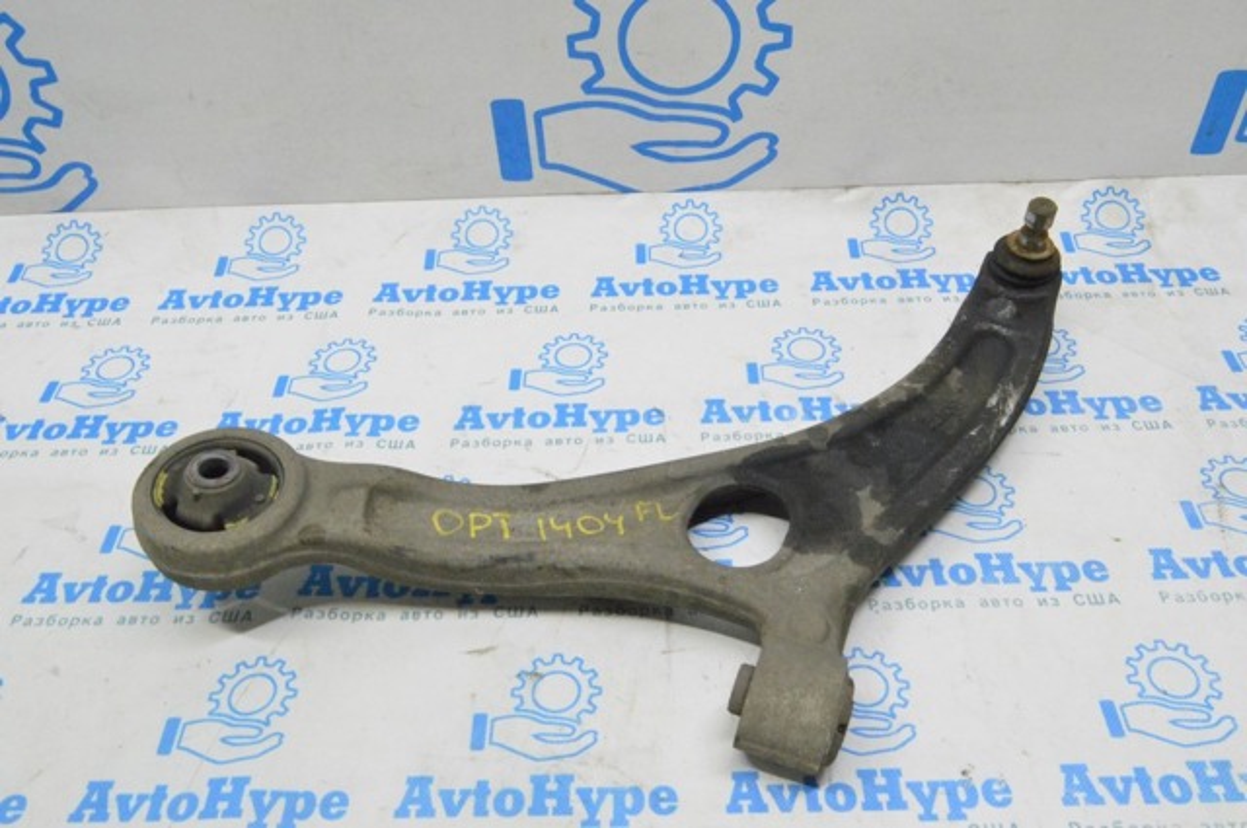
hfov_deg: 57.3
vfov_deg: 39.9
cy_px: 414
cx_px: 624
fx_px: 1142
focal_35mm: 33
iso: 6400
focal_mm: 22
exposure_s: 1/20
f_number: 20
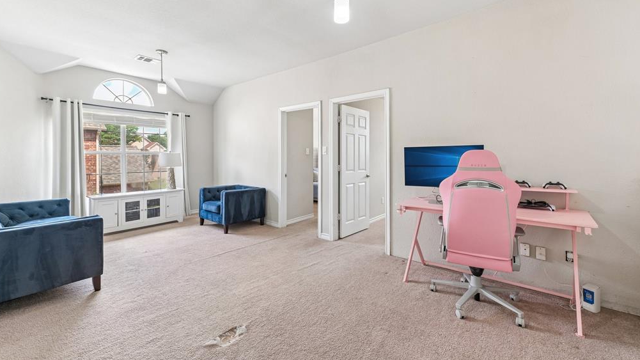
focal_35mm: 15
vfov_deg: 70.4
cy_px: 166
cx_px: 318
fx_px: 255
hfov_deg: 103.0
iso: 400
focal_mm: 14
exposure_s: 1/15
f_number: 8
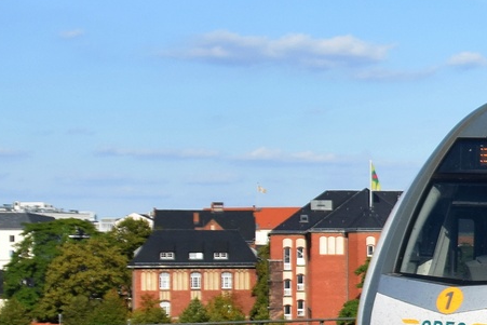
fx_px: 1556
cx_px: 867
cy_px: 256
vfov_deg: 11.9
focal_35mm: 115
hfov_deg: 15.4
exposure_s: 1/1600
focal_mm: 18
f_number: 6.3
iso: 400
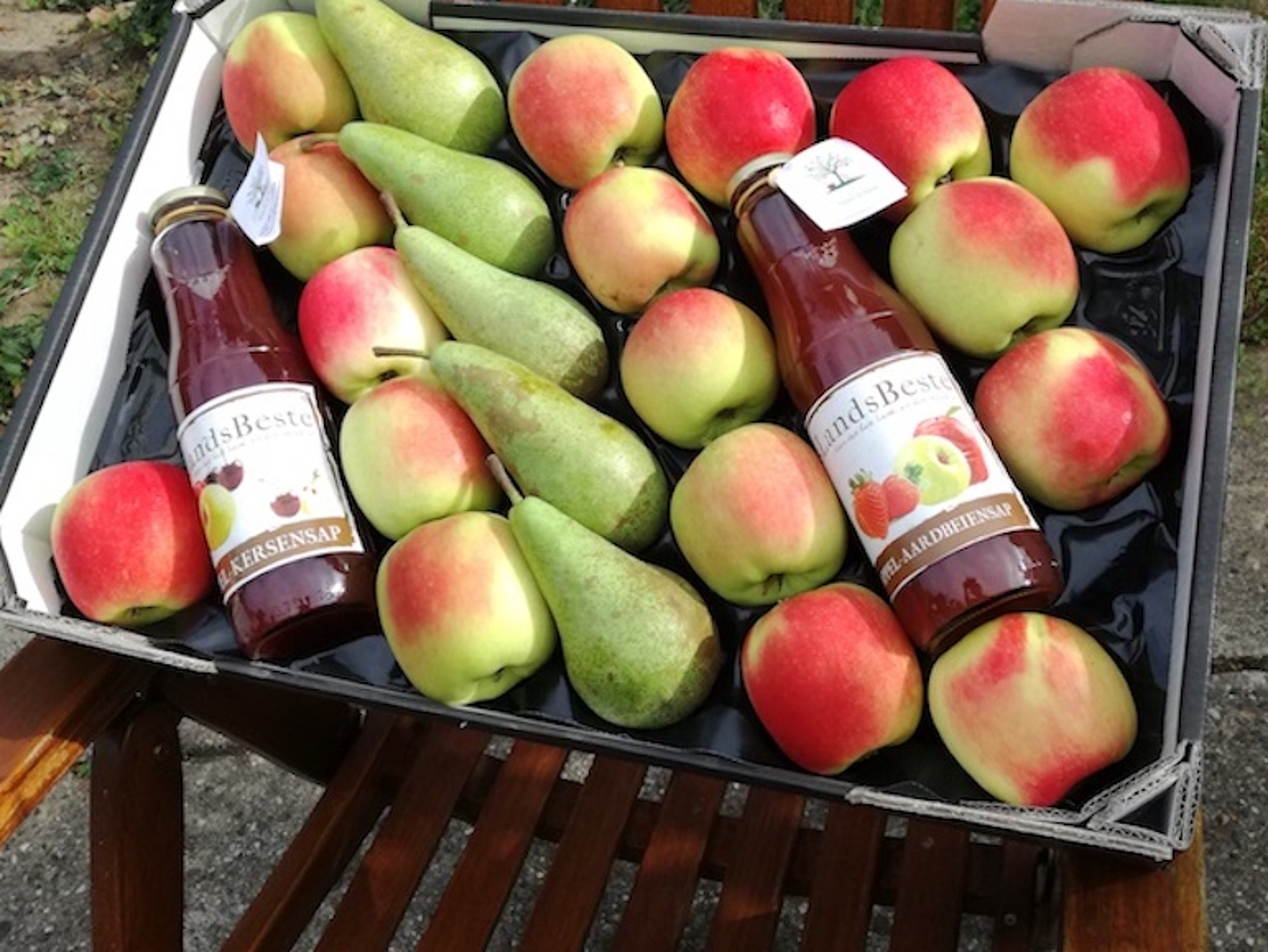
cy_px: 411
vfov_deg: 40.6
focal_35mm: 35
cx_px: 697
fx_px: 1283
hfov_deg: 52.5
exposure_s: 1/662
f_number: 2
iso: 50
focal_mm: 3.79
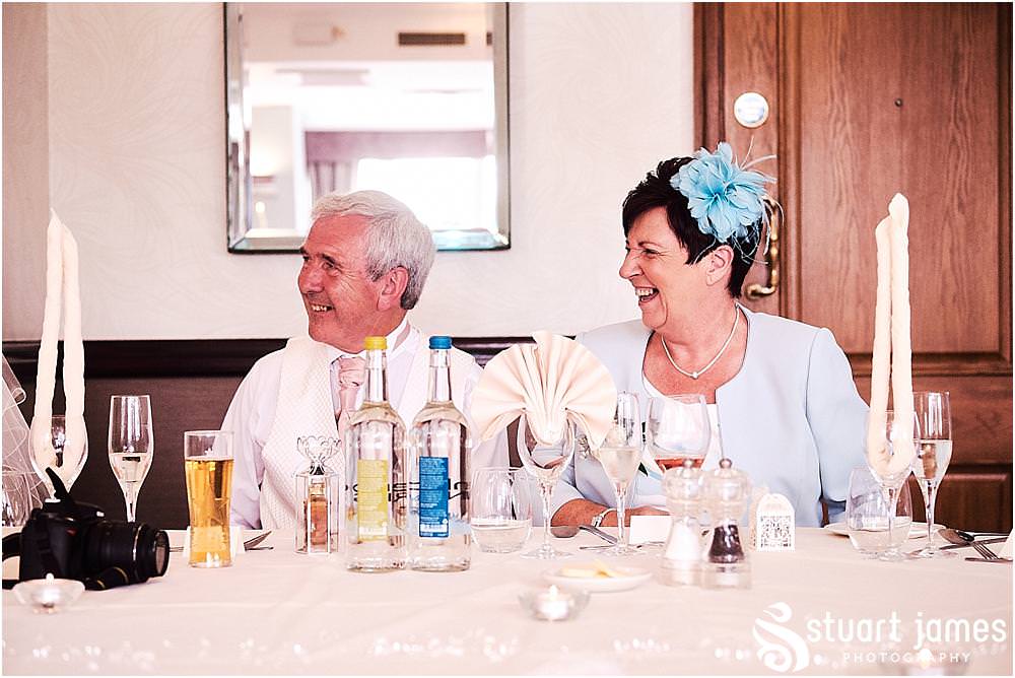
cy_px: 339
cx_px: 508
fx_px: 2116
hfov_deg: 27.0
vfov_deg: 18.2
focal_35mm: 75
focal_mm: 50
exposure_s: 1/800
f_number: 2.8
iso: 3200
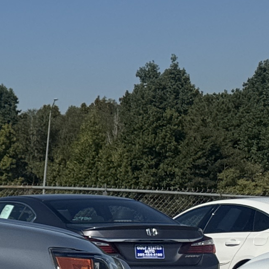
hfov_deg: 9.8
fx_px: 1178
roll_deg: -0.1
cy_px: 334
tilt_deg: -8.8
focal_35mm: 134
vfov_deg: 12.7
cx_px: -554
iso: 80
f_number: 1.78
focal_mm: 6.76
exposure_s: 1/7937
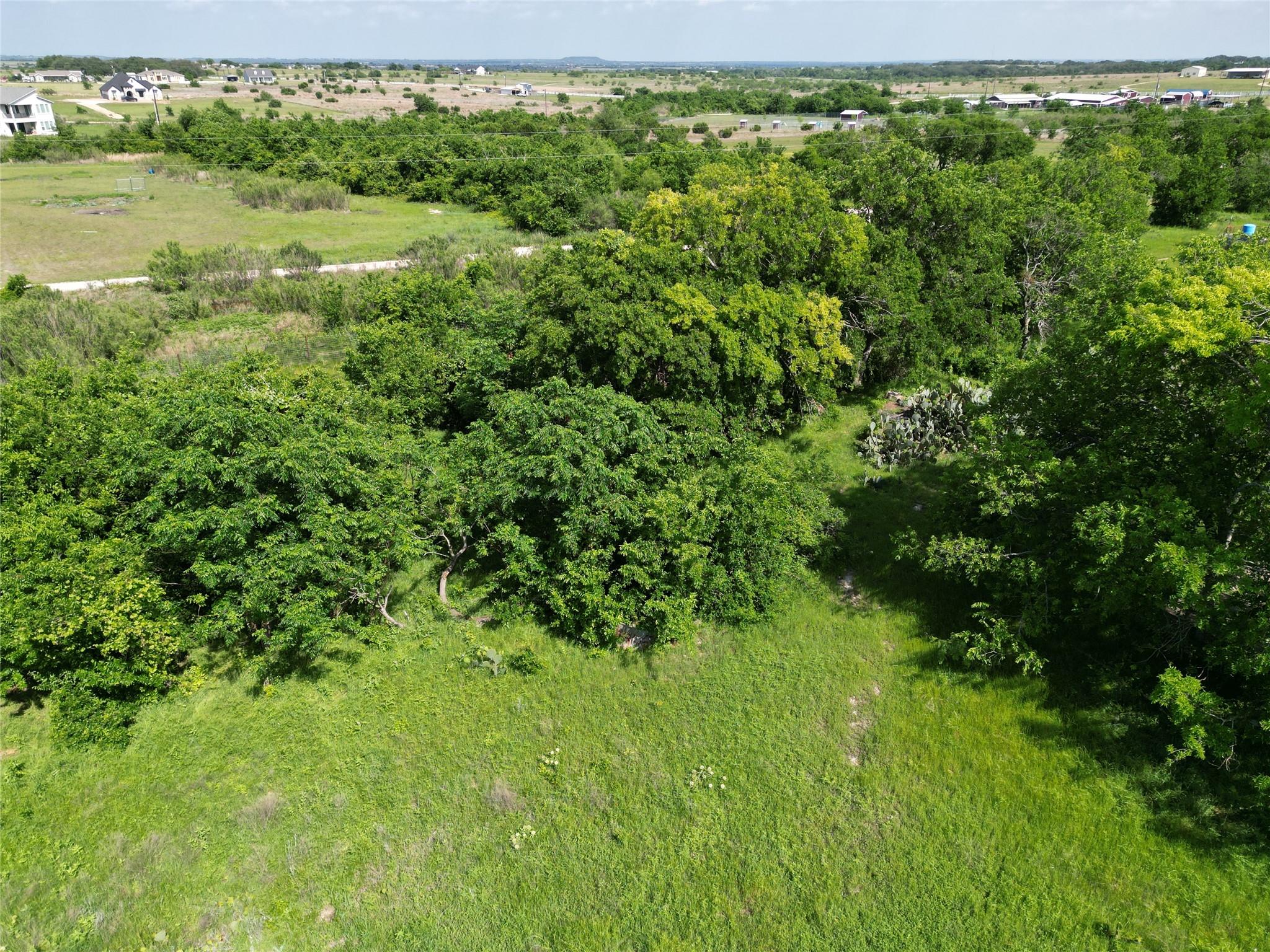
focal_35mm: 24
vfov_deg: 56.8
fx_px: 881
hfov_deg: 71.6
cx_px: 635
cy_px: 476
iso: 100
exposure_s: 1/2000
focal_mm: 6.72
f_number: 1.7
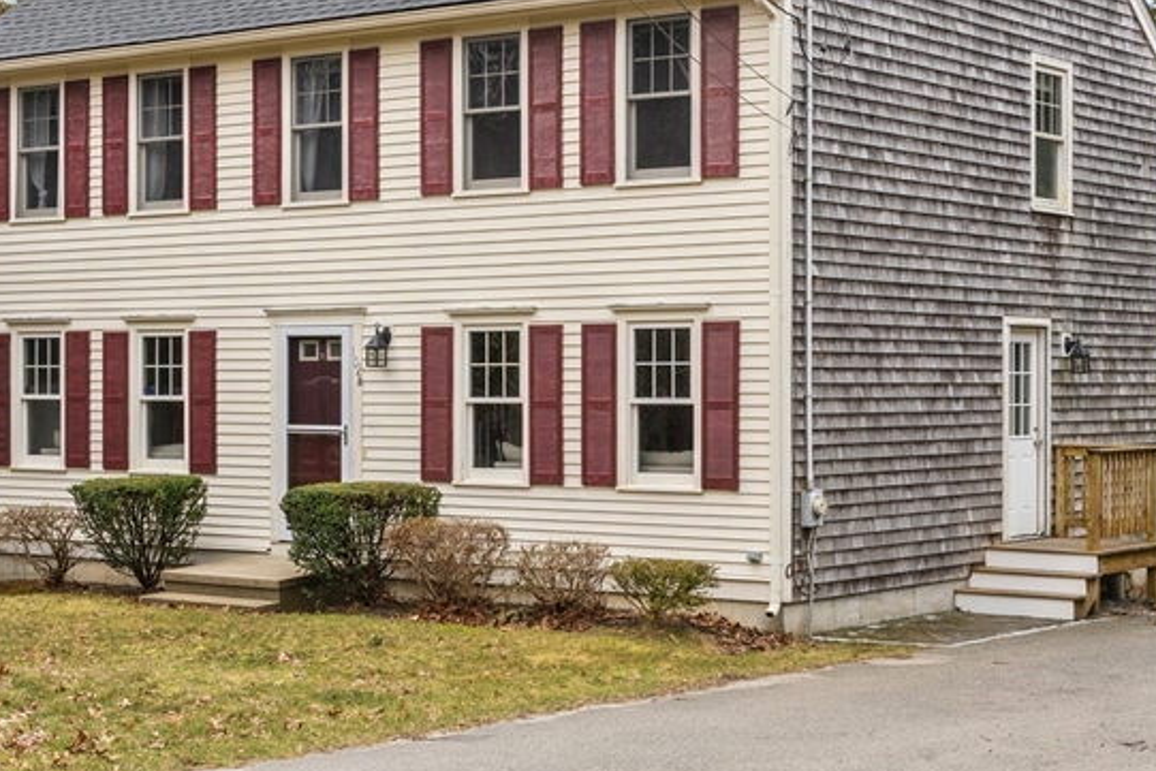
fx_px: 2248
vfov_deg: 19.5
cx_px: 735
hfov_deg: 28.7
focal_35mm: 70
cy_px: 336
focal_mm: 37
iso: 320
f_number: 13
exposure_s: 1/100
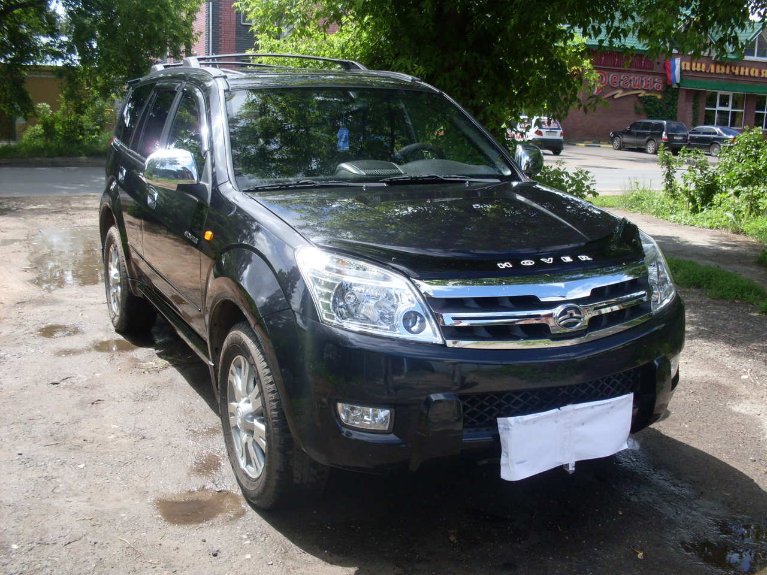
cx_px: 384
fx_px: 842
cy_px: 288
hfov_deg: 49.0
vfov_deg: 37.7
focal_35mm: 38
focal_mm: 6.3
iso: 80
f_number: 2.8
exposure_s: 1/350
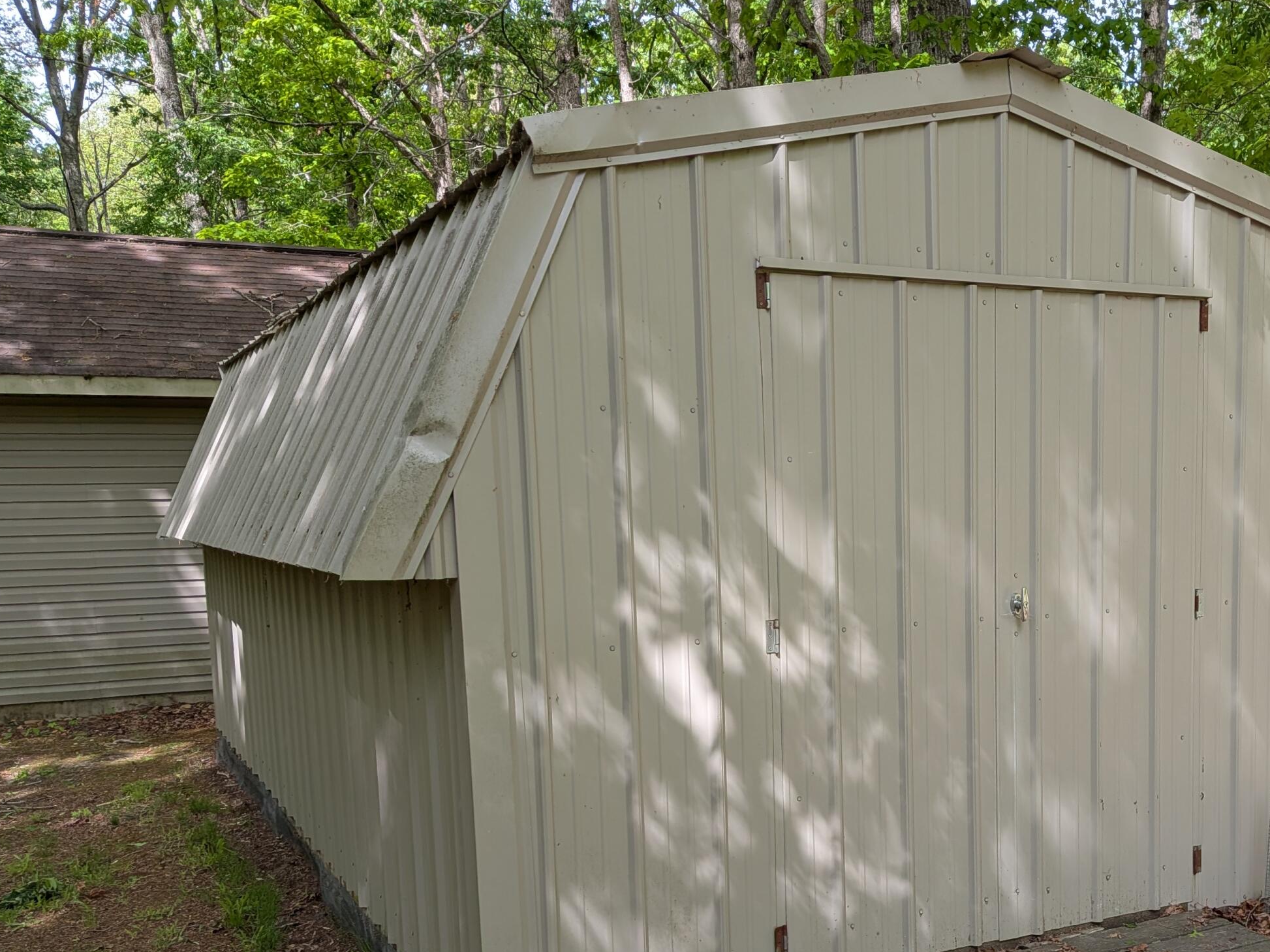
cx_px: 875
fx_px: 1357
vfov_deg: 38.3
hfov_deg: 49.0
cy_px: 628
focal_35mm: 37
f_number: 1.7
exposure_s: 1/695
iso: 39
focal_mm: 4.53
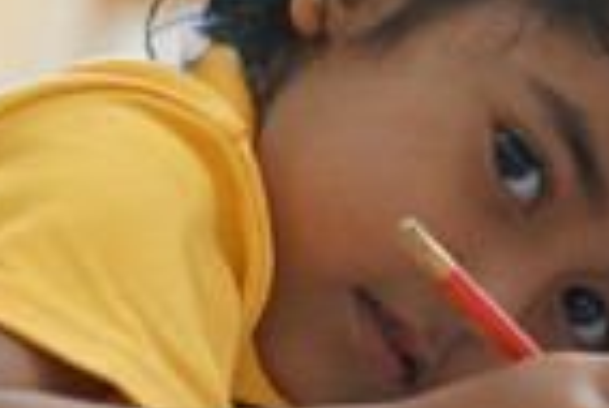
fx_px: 14868
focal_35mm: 878
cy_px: 19
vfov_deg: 1.6
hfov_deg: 2.3
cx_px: 493
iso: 6400
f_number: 5.6
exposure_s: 1/90
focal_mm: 250
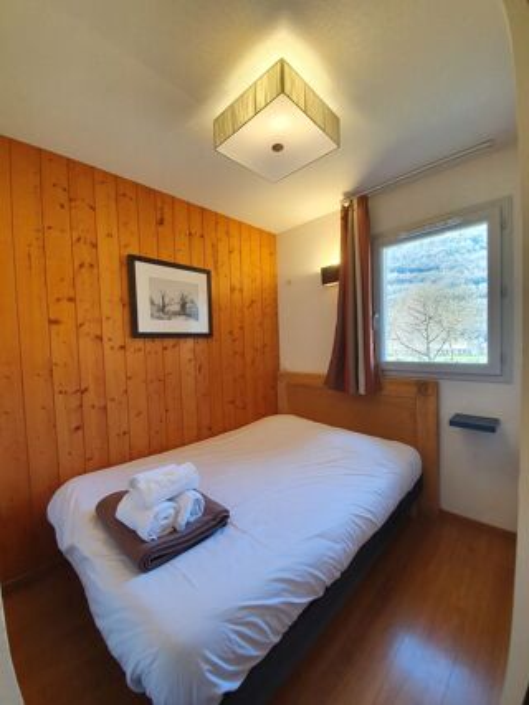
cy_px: 352
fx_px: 265
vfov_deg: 106.2
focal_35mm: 13
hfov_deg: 89.9
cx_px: 264
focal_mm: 1.8
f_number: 2.2
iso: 100
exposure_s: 1/50
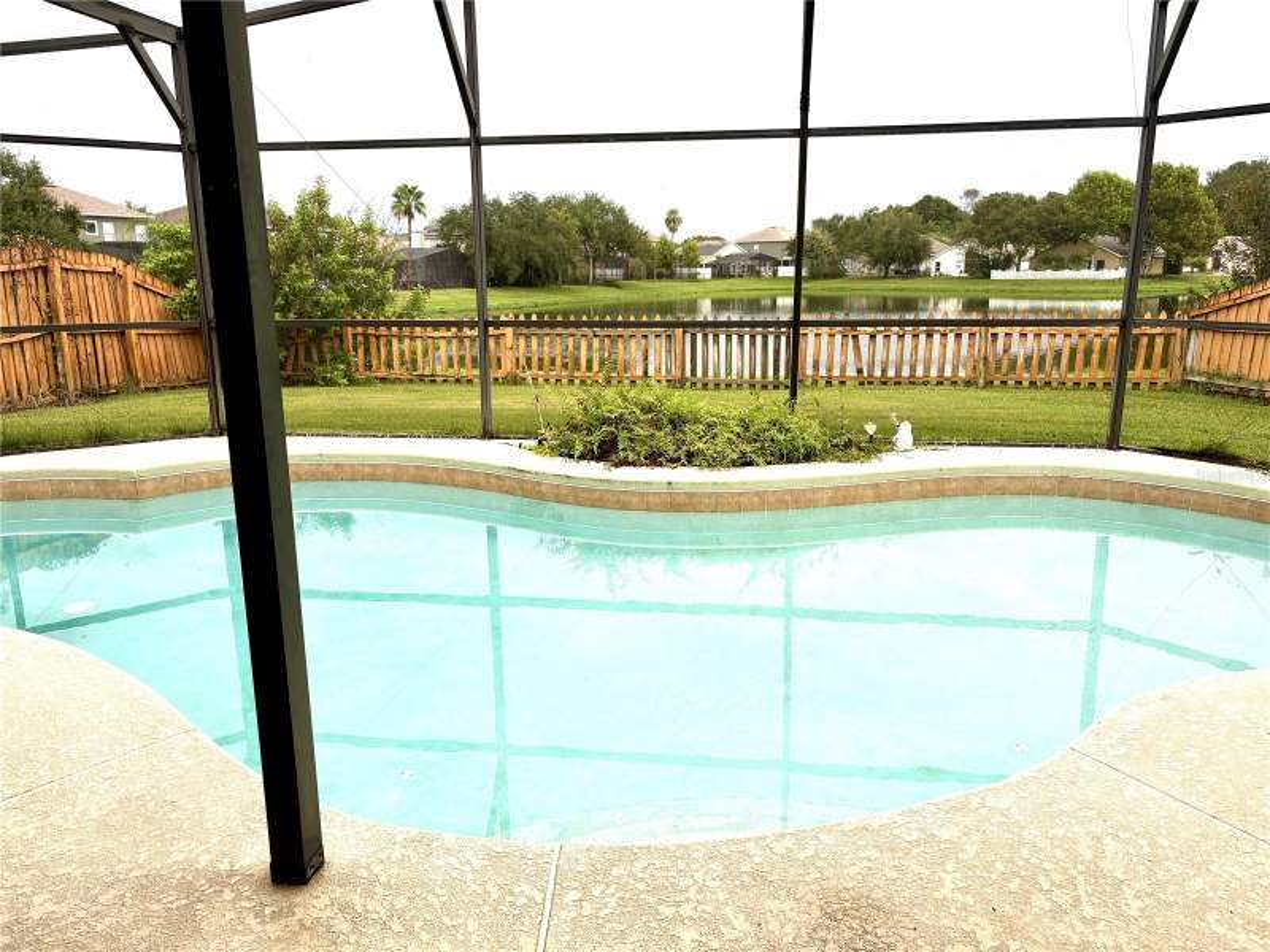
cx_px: 635
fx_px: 954
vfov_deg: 53.1
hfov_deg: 67.3
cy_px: 476
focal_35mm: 26
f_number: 1.6
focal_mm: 5.96
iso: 50
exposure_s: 1/402
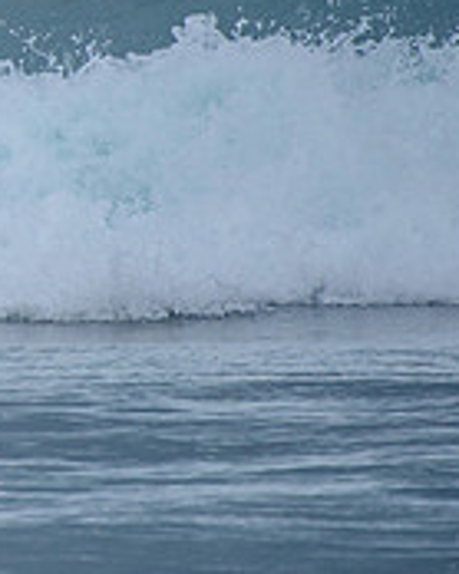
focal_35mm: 1500
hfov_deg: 1.0
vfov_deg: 1.3
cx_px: -436
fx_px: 25494
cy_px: 91
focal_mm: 480
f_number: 5.6
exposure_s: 1/2000
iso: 280
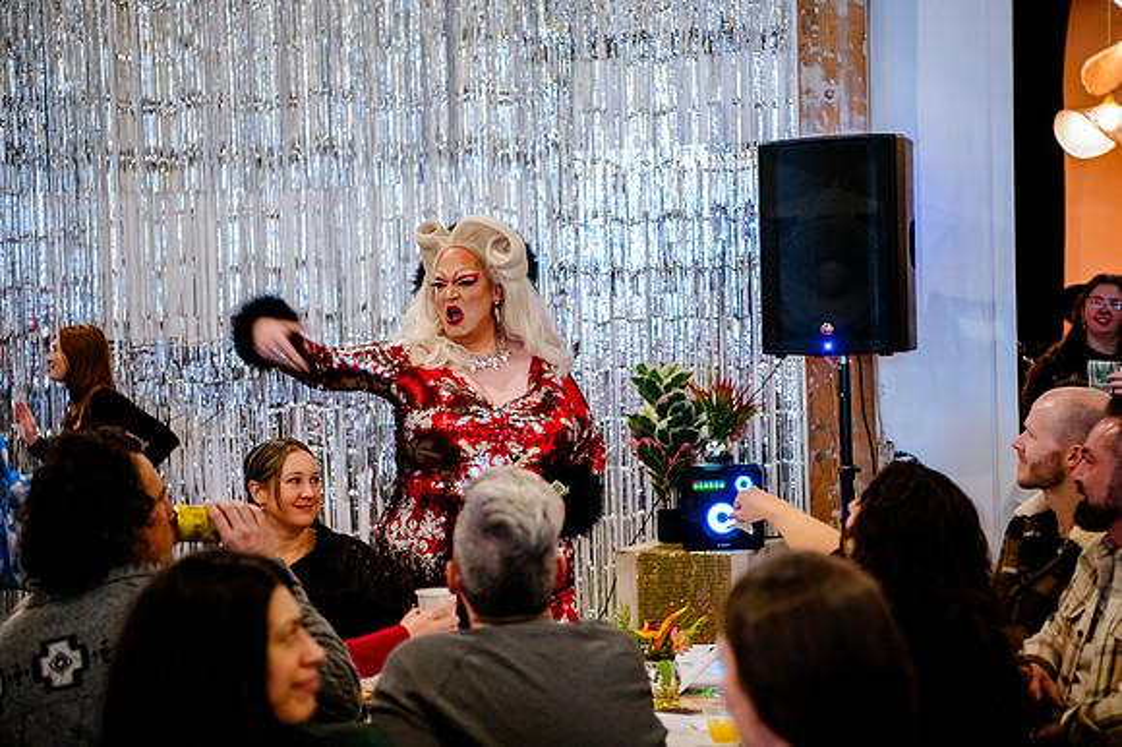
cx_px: 561
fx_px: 2205
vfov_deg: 19.2
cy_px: 374
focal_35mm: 71
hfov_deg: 28.6
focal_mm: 70
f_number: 2.8
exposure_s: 1/80
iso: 6400
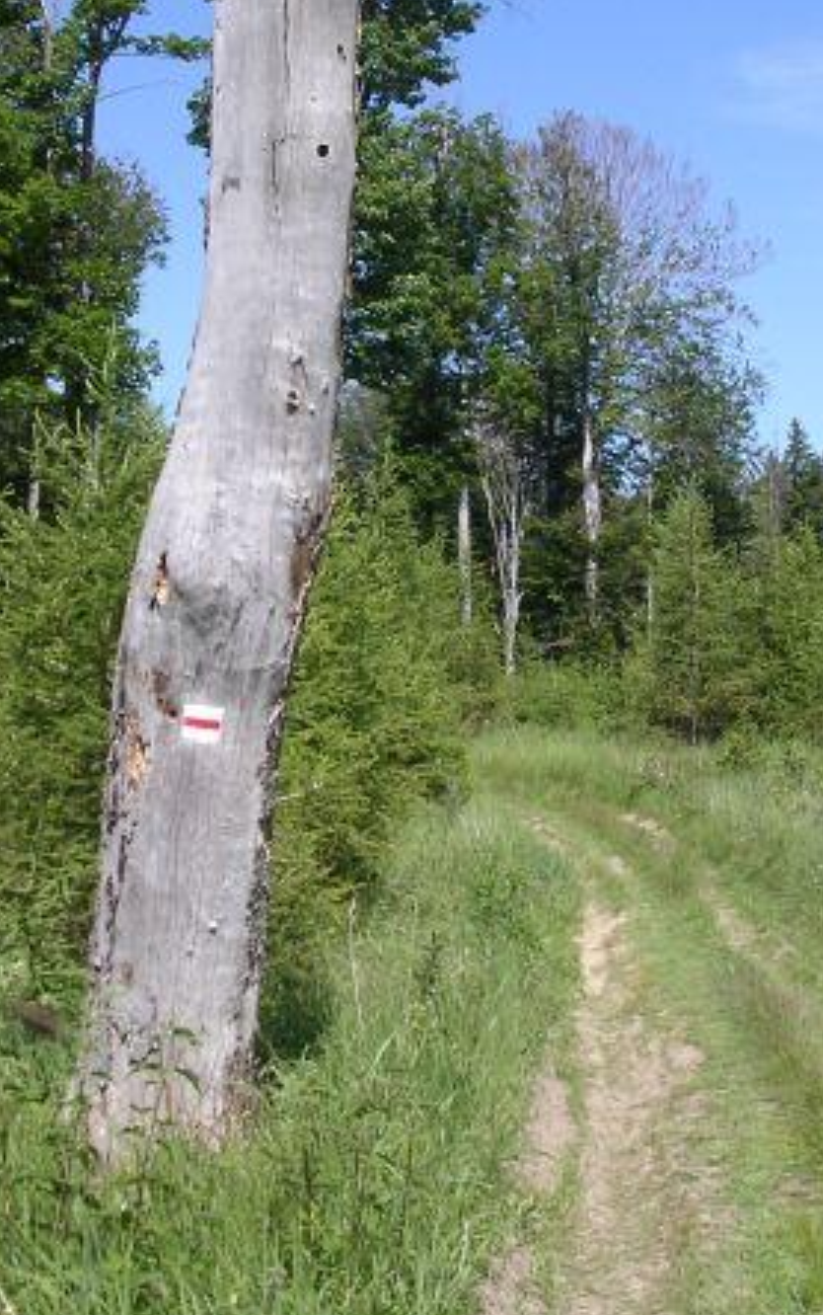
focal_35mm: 58
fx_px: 2079
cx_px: 403
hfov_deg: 22.4
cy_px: 415
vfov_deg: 34.7
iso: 100
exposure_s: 1/200
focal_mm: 5.8
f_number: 5.6
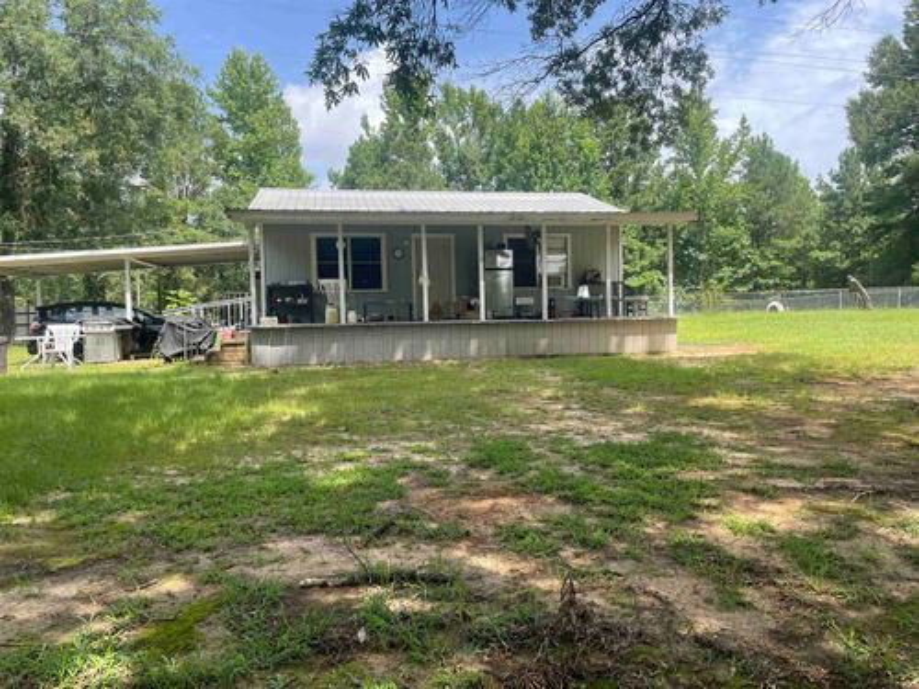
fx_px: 690
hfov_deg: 67.3
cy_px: 344
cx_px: 460
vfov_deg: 53.1
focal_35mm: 26
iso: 32
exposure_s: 1/868
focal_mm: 4.2
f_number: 1.6
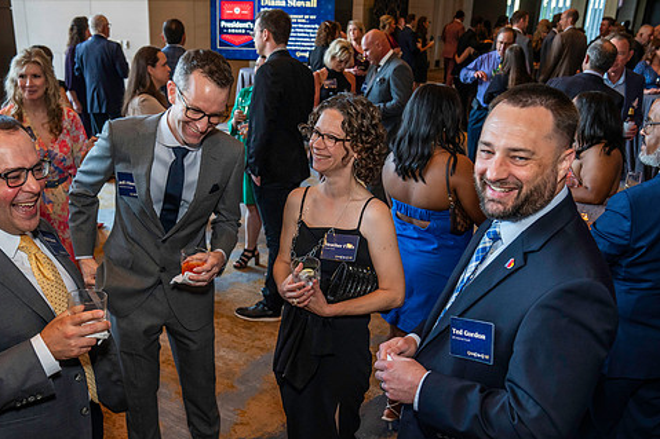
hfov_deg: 55.6
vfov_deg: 38.5
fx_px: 623
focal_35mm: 34
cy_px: 285
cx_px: 282
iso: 1600
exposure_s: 1/160
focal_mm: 24
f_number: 4
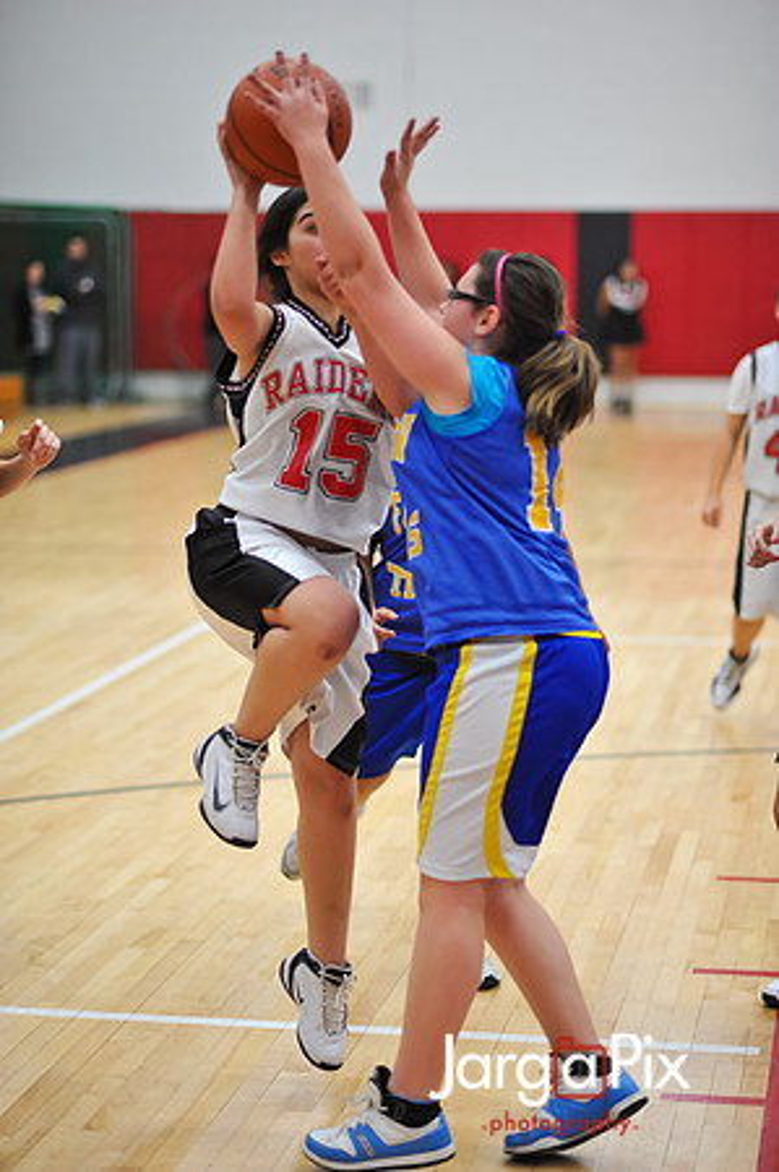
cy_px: 586
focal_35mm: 85
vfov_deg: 23.9
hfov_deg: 16.0
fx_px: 2765
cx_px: 390
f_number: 2
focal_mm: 85
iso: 1400
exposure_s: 1/500
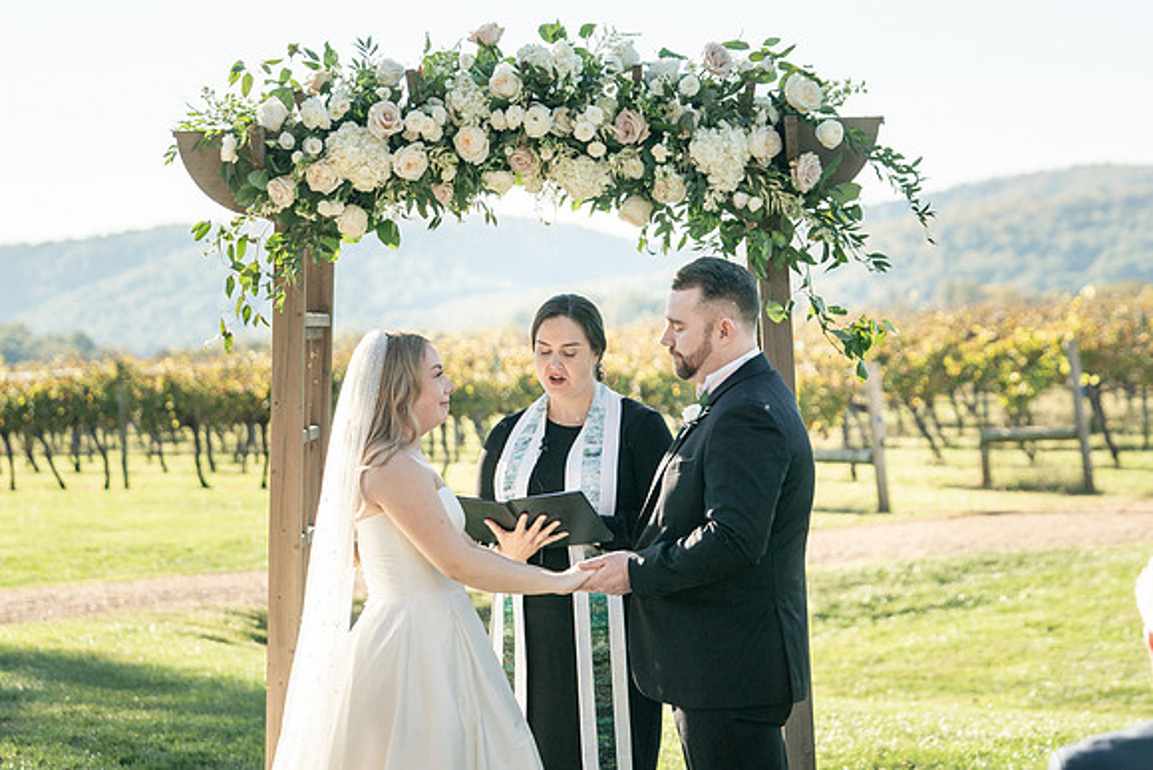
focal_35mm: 110
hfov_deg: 18.7
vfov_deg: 12.5
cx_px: 610
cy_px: 309
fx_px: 3510
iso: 100
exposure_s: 1/640
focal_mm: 89
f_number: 4
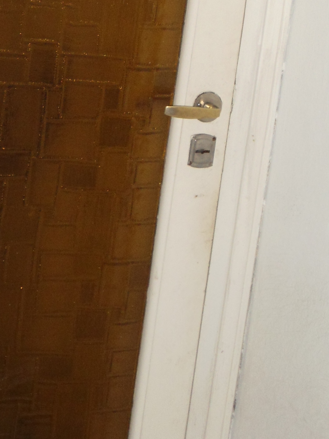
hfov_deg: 15.7
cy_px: -17
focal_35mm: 93
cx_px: 21
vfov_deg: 20.3
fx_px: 1179
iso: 200
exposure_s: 1/50
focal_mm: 7.9
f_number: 3.5
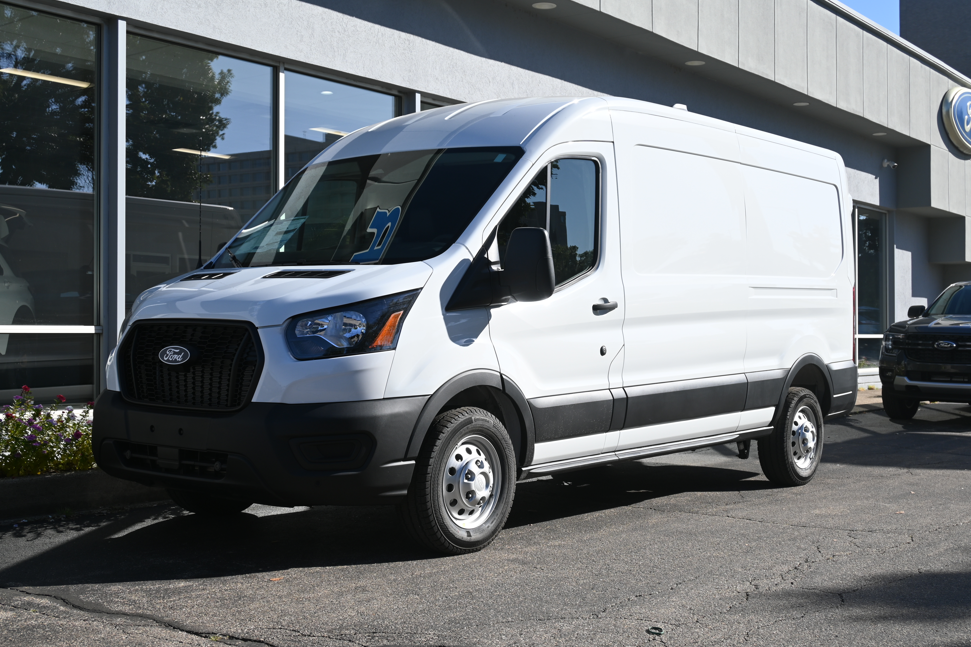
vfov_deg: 28.8
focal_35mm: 47
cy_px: 329
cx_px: 477
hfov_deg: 42.1
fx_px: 1261
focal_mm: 30.5
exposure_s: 1/400
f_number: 7.1
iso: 100
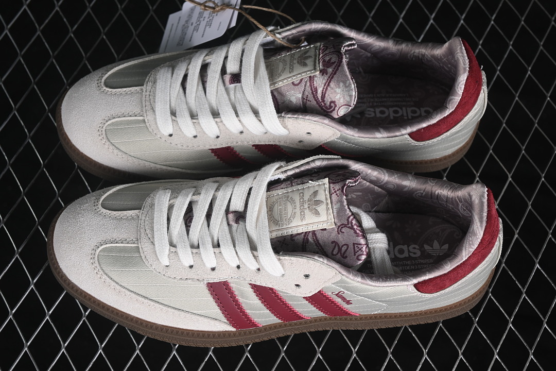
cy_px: 186
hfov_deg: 27.0
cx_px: 278
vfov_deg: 18.2
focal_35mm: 75
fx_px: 1158
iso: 160
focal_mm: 50
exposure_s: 1/80
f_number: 7.1
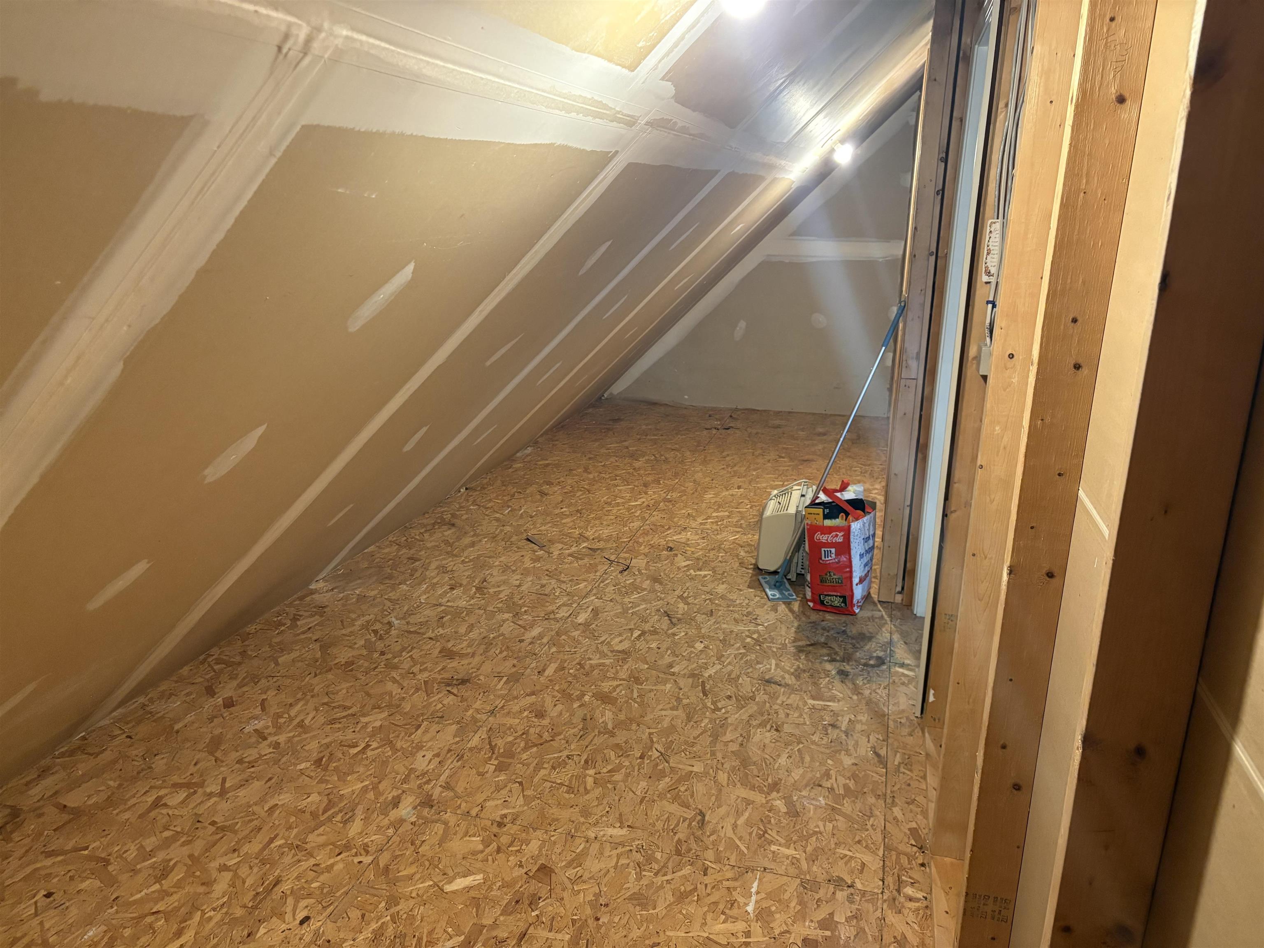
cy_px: 474
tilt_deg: -15.6
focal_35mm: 26
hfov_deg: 67.3
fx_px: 949
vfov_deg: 53.1
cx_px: 632
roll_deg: +0.2
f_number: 1.6
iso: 400
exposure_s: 1/60
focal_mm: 5.96
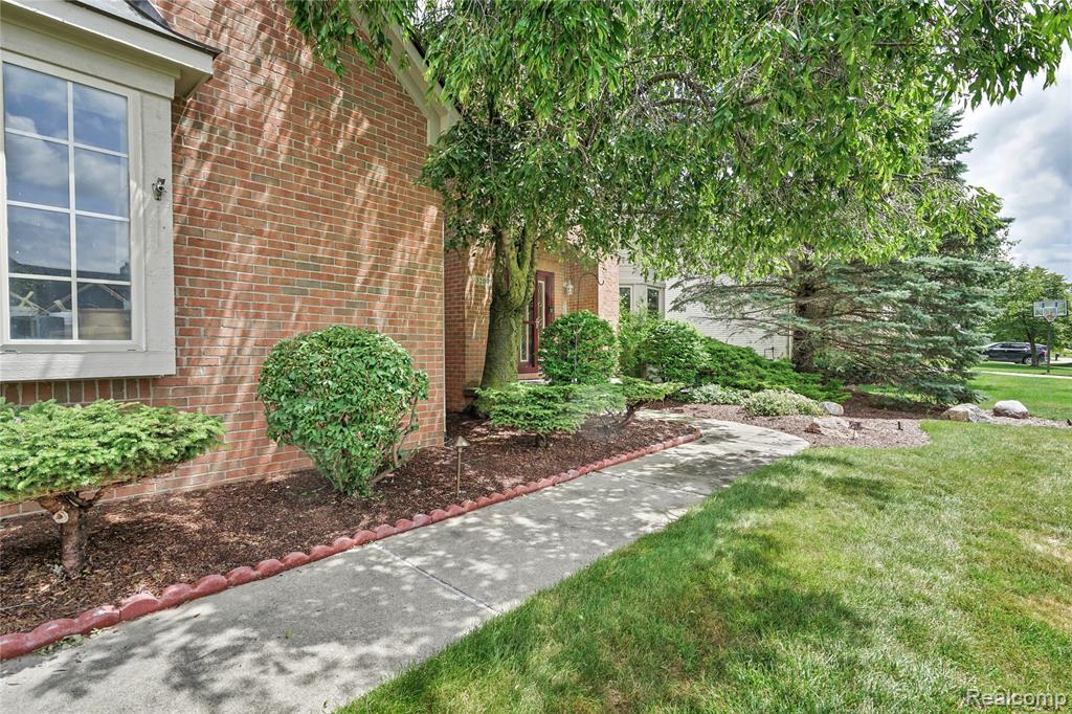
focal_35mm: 16
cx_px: 536
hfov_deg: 96.8
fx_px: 476
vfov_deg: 73.7
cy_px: 357
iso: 200
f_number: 8
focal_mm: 16
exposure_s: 1/60
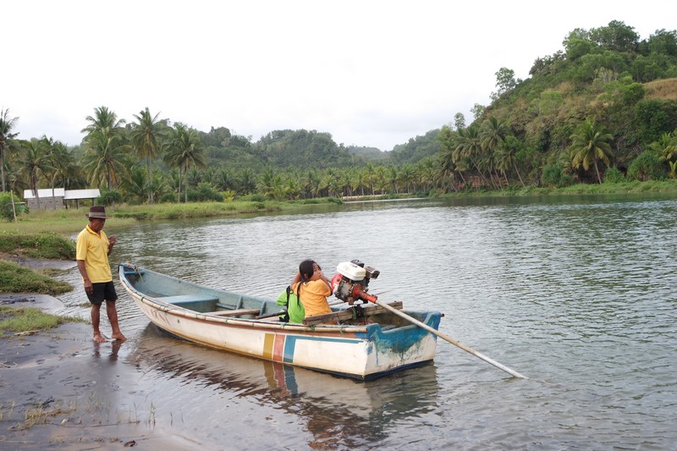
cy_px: 226
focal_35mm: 41
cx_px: 338
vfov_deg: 32.6
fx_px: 771
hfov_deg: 47.4
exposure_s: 1/100
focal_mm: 27
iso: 200
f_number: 6.3
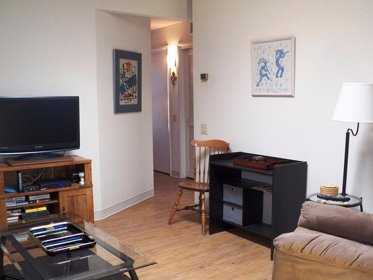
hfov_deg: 48.9
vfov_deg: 37.6
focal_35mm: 38
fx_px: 409
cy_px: 162
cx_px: 206
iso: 200
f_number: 2.8
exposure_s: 1/30
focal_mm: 5.5
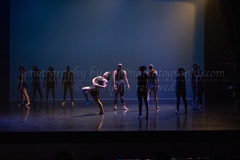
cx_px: 126
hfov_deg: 31.7
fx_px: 423
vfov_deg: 21.4
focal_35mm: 63
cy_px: 83
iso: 4000
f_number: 2.8
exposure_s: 1/250
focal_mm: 49
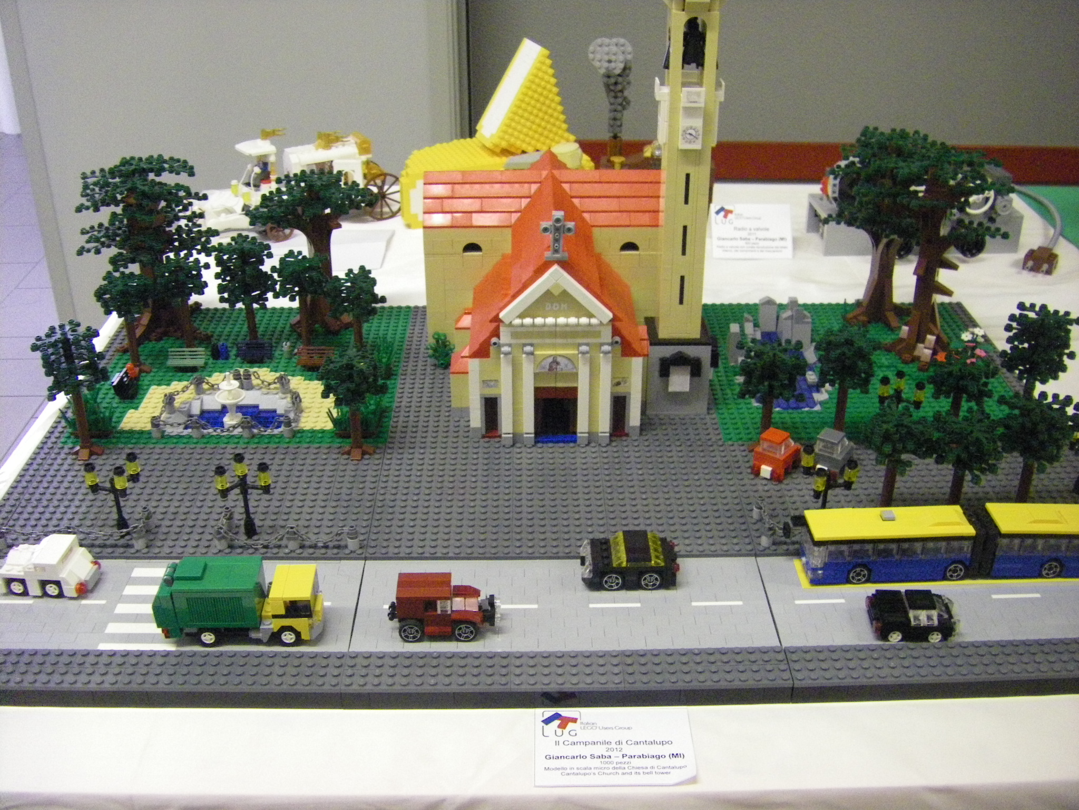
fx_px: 1184
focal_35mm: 38
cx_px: 540
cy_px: 405
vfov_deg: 37.7
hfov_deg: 49.0
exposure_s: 1/30
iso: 800
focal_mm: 6.3
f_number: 3.5
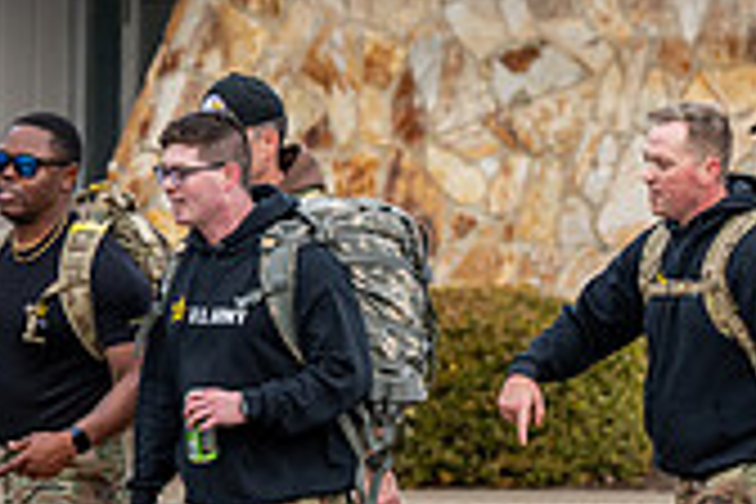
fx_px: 13082
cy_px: 205
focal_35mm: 623
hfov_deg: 3.3
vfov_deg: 2.2
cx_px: 153
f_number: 5
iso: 800
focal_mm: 180
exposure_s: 1/1000
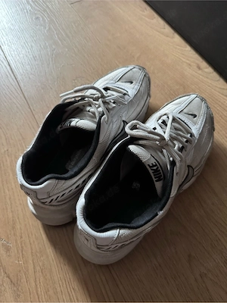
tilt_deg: -65.4
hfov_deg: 56.8
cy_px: 152
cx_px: 114
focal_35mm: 24
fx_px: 210
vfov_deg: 71.6
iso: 800
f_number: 1.78
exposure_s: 1/42
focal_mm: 6.76
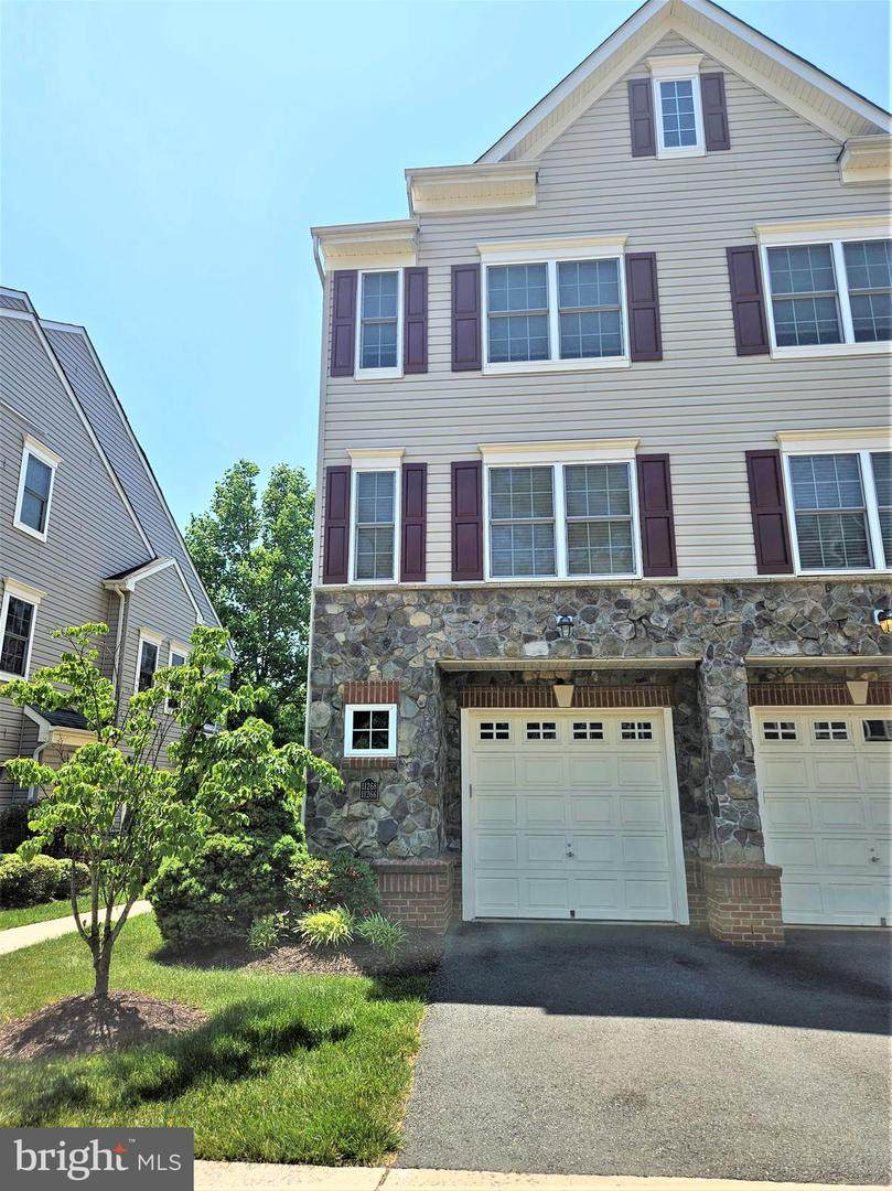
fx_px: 791
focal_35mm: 23
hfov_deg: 58.8
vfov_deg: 73.9
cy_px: 596
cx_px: 446
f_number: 1.8
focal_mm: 5.4
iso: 25
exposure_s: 1/1859
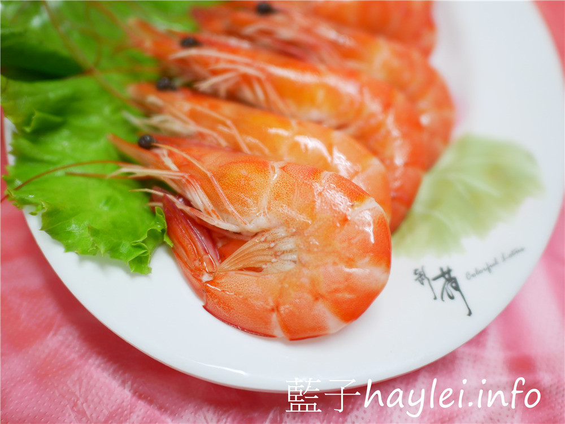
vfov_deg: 46.8
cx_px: 282
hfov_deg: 60.0
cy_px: 212
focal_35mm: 30
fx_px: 490
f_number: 1.7
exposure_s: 1/60
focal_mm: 15
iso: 200
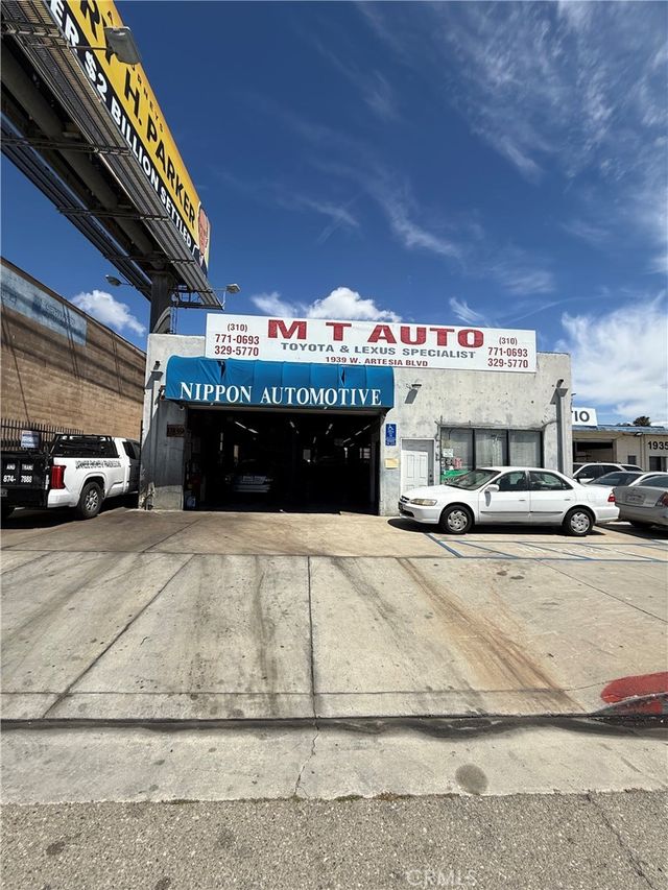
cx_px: 334
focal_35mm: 14
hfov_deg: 85.7
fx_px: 360
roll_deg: -0.8
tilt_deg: +3.9
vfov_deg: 102.1
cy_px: 445
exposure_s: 1/3125
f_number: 2.2
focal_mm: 2.22
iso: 50
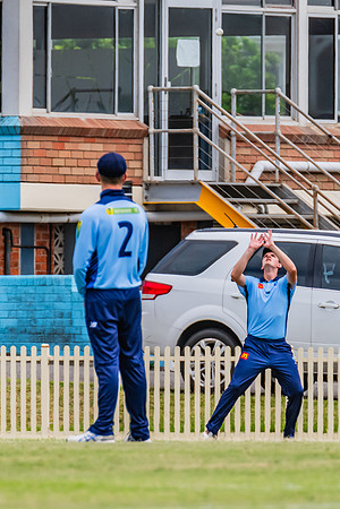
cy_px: 292
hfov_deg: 1.6
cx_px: 254
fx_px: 12406
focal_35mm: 876
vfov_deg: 2.4
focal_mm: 500
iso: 800
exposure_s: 1/2000
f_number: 10
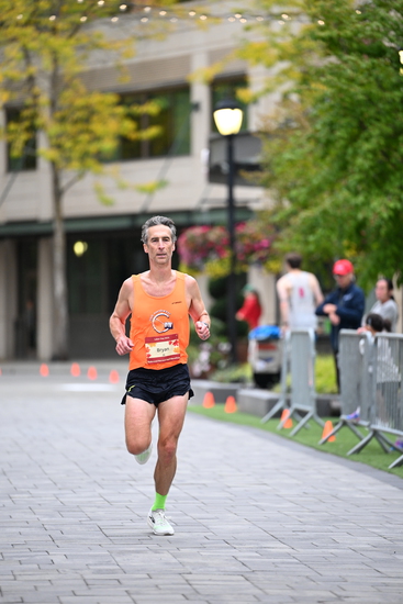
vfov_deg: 10.3
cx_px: 202
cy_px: 302
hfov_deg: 6.9
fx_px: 3356
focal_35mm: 200
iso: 1600
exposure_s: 1/800
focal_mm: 200
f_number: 2.8
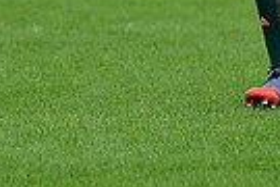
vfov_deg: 1.6
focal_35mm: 838
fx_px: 6517
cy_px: -190
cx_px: -31
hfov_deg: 2.5
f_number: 2.8
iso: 250
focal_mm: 195
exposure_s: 1/1000
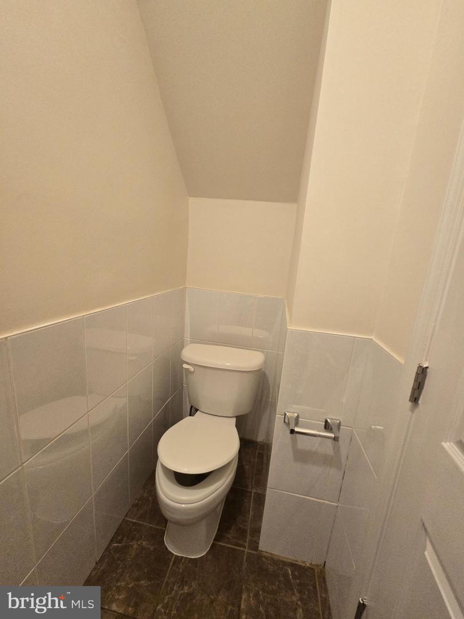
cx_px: 232
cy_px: 310
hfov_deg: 89.9
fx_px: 232
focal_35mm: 13
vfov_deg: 106.2
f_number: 2.2
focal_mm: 2.2
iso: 400
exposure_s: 1/60
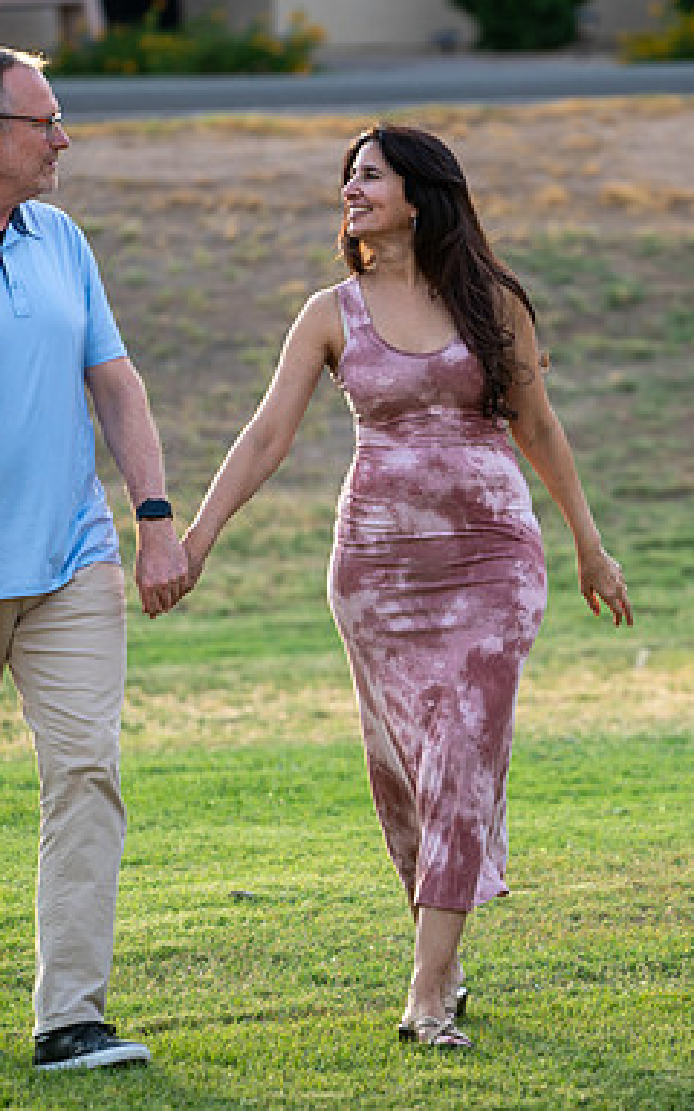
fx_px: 10319
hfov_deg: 3.9
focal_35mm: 341
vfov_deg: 6.2
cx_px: 427
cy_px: 494
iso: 160
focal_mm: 200
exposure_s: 1/320
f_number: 4
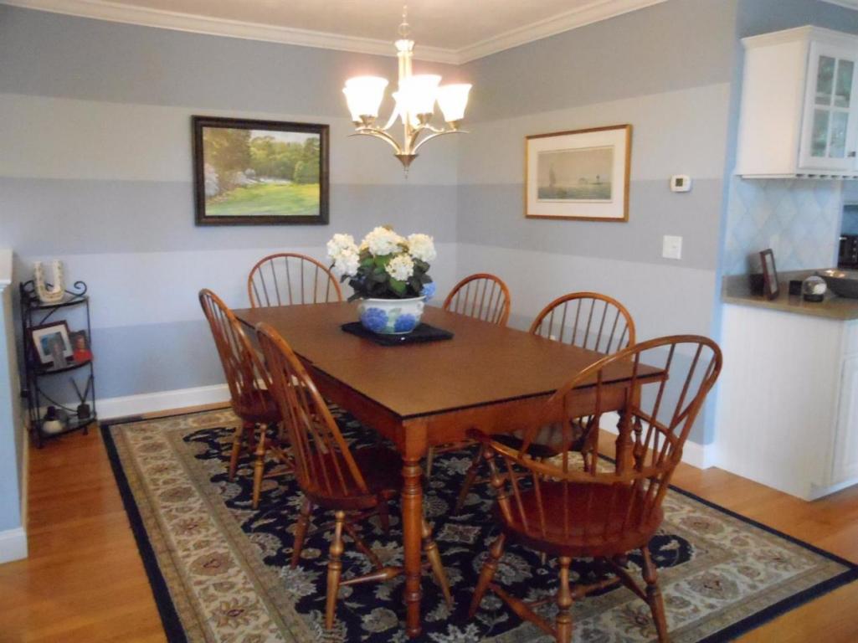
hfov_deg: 63.5
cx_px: 429
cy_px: 322
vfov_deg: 49.7
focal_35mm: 28
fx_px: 694
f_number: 3.7
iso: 1600
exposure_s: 1/30
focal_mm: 5
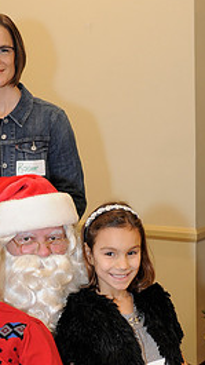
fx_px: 686
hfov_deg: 17.0
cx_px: 80
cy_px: 269
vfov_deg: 29.3
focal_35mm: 71
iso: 1600
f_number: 4
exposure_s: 1/100
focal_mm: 31
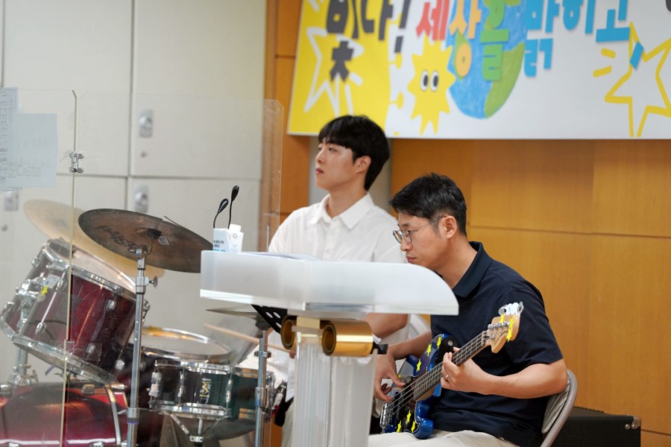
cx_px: 336
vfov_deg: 8.0
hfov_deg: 12.0
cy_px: 224
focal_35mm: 171
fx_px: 3187
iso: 1600
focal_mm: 171
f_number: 4
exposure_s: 1/200
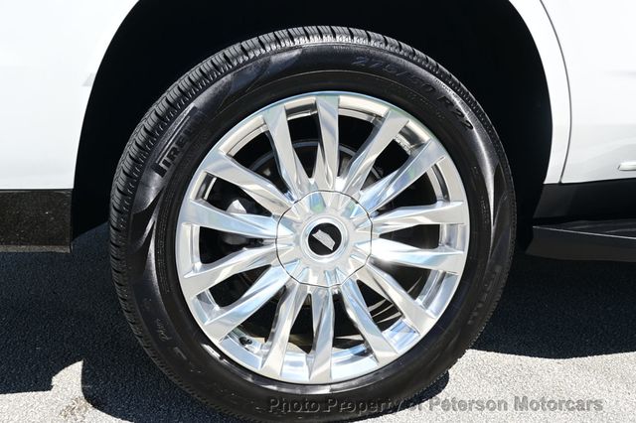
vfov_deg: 30.8
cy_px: 212
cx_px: 318
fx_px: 768
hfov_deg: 45.0
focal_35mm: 44
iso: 100
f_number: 7.1
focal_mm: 29
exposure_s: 1/200
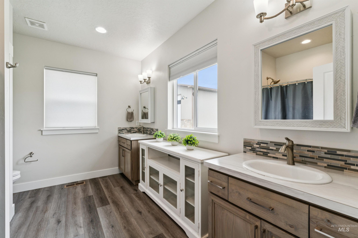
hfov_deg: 97.1
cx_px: 179
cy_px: 119
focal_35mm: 16
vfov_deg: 74.1
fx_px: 158
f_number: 13
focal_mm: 15.9
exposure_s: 1/30
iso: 400
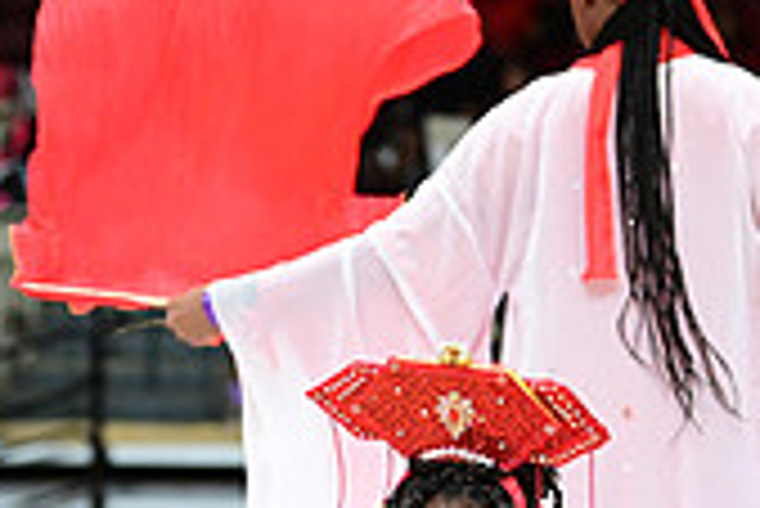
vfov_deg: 4.6
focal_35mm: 295
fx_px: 6233
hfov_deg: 7.0
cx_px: 373
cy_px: 805
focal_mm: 86
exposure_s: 1/1000
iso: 6400
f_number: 3.2
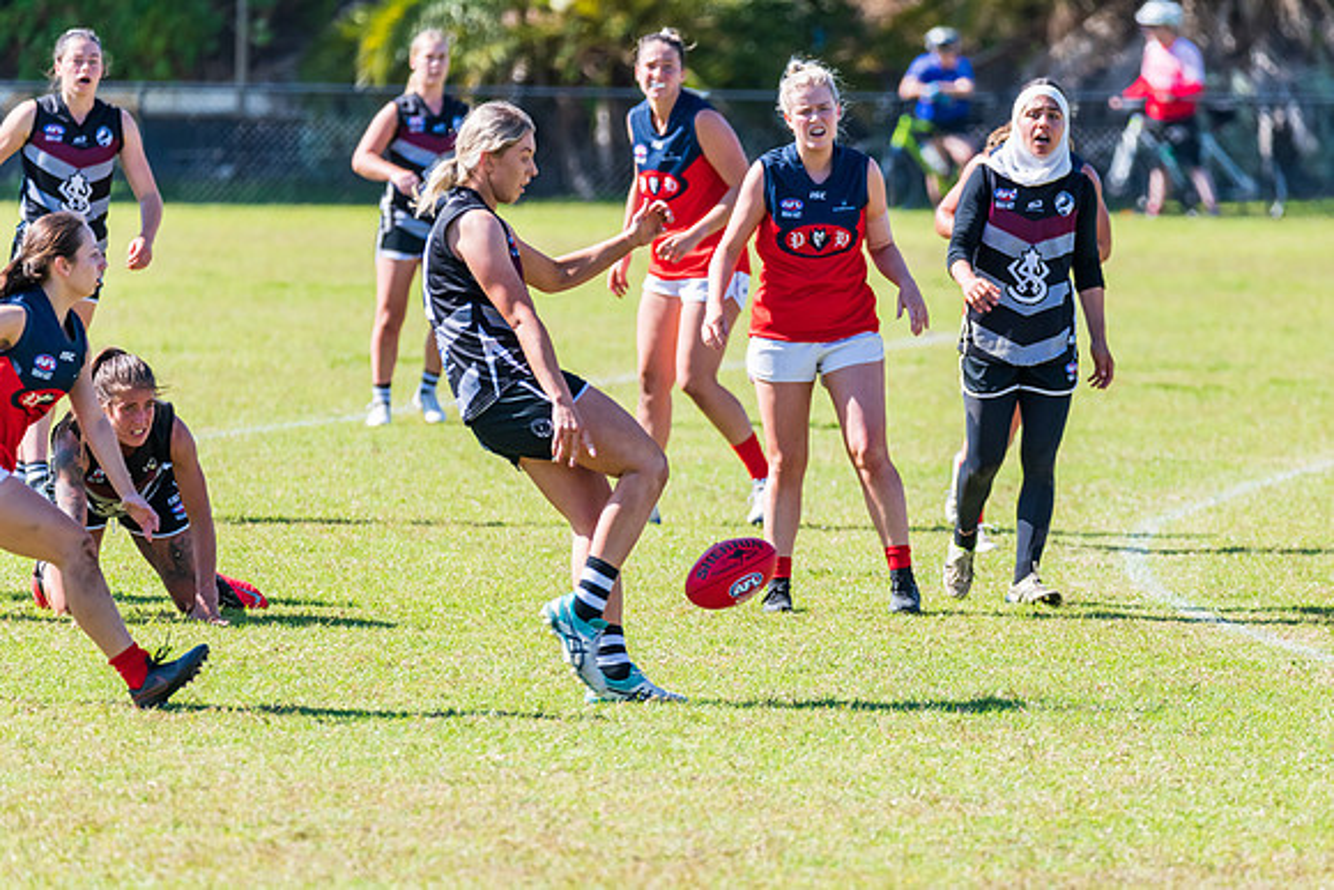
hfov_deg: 5.0
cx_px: 750
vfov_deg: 3.4
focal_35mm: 408
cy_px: 495
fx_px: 15131
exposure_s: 1/2000
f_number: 6.3
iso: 800
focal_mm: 360
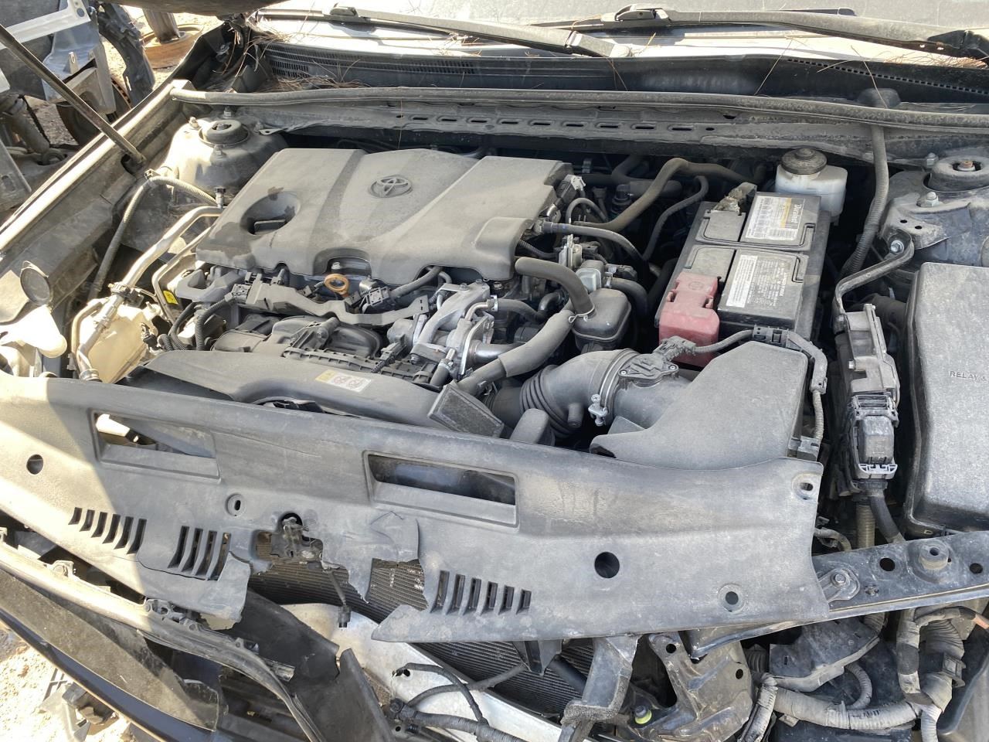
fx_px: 743
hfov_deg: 67.3
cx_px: 494
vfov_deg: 53.1
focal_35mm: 26
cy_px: 371
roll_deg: +13.1
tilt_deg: -37.9
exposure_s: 1/122
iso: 32
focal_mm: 4.25
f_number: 1.8
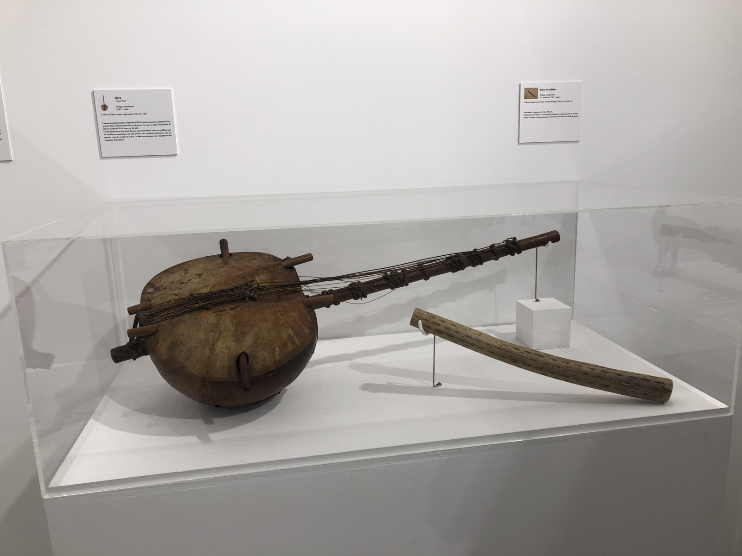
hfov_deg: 63.4
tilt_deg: -11.3
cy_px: 278
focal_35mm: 28
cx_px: 371
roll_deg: +1.4
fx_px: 600
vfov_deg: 49.7
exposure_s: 1/100
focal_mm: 3.99
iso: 25
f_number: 1.8
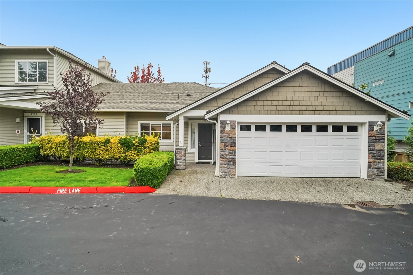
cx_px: 206
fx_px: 184
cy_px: 138
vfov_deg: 73.7
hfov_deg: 96.7
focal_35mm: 16
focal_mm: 16
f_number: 8
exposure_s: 1/200
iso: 1600
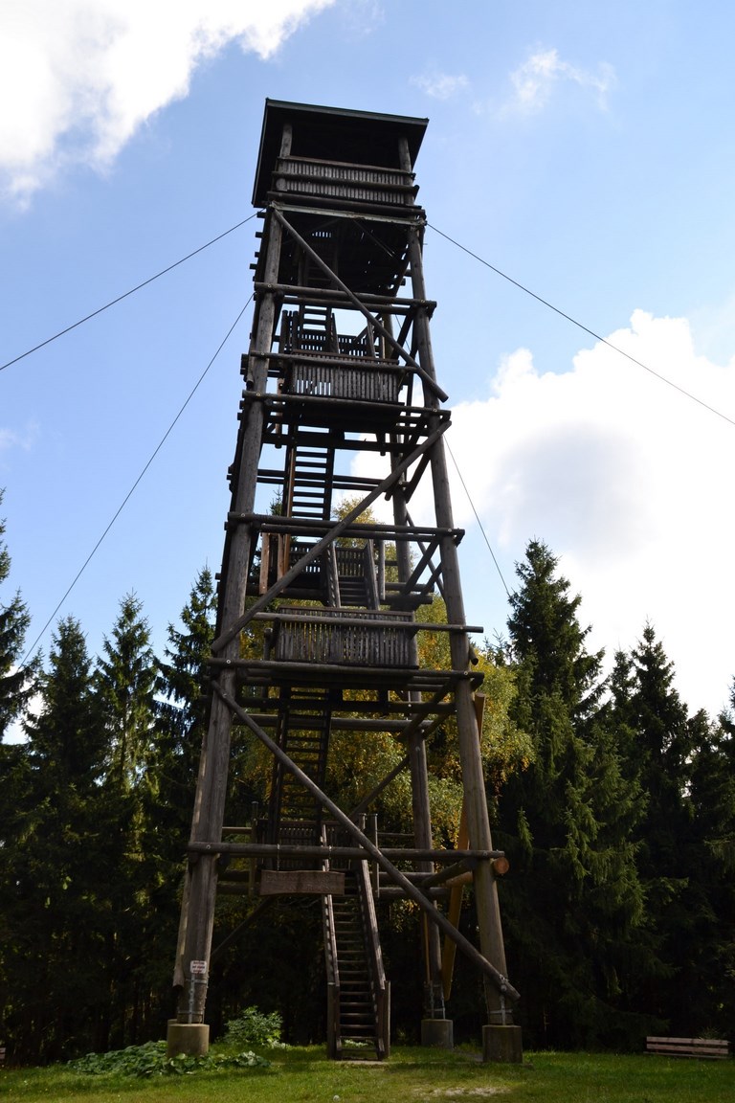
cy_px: 552
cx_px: 368
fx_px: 1148
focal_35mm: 38
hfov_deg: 35.5
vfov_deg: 51.3
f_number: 7.1
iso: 100
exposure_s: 1/200
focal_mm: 25
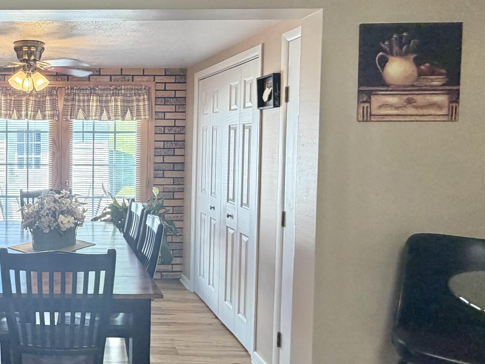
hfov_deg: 51.6
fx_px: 434
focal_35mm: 31
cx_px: 51
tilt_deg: -1.4
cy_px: 157
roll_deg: +0.4
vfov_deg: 45.3
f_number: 2.2
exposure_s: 1/60
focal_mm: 2.22
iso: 200
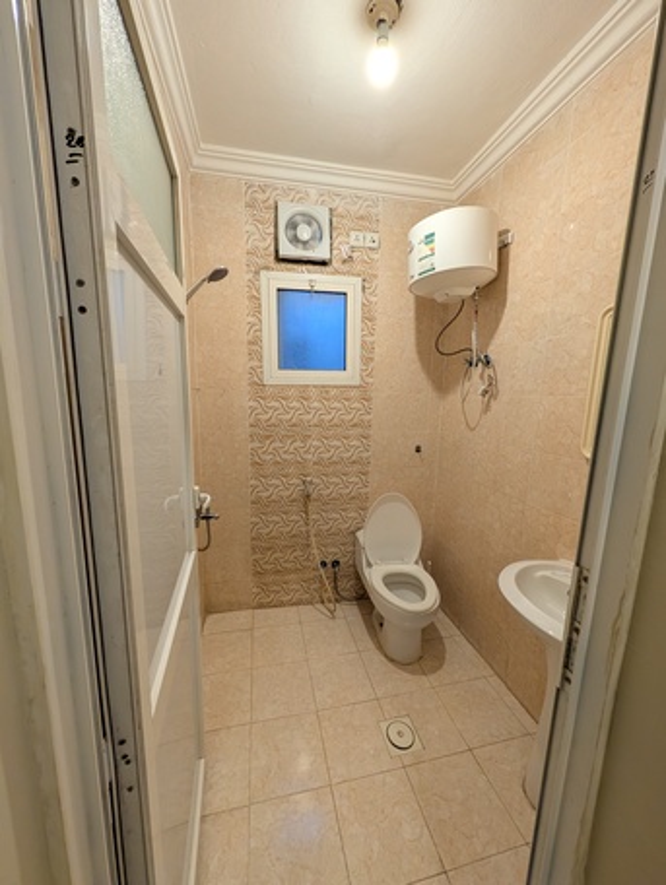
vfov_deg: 110.5
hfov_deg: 94.6
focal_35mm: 12
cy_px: 442
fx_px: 307
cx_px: 333
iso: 281
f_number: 1.7
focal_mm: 2.02
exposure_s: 1/120
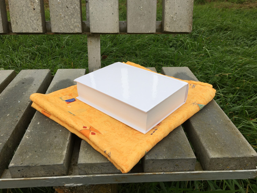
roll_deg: +0.3
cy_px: 94
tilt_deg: -30.3
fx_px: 223
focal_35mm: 30
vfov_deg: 46.8
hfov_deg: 60.0
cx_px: 131
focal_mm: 4.15
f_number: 2.2
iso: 25
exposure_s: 1/306
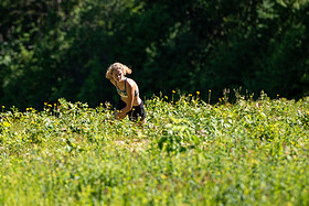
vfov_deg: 3.3
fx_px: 3555
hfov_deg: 5.0
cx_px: 76
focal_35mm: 414
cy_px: 100
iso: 100
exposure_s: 1/1000
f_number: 3.5
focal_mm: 200
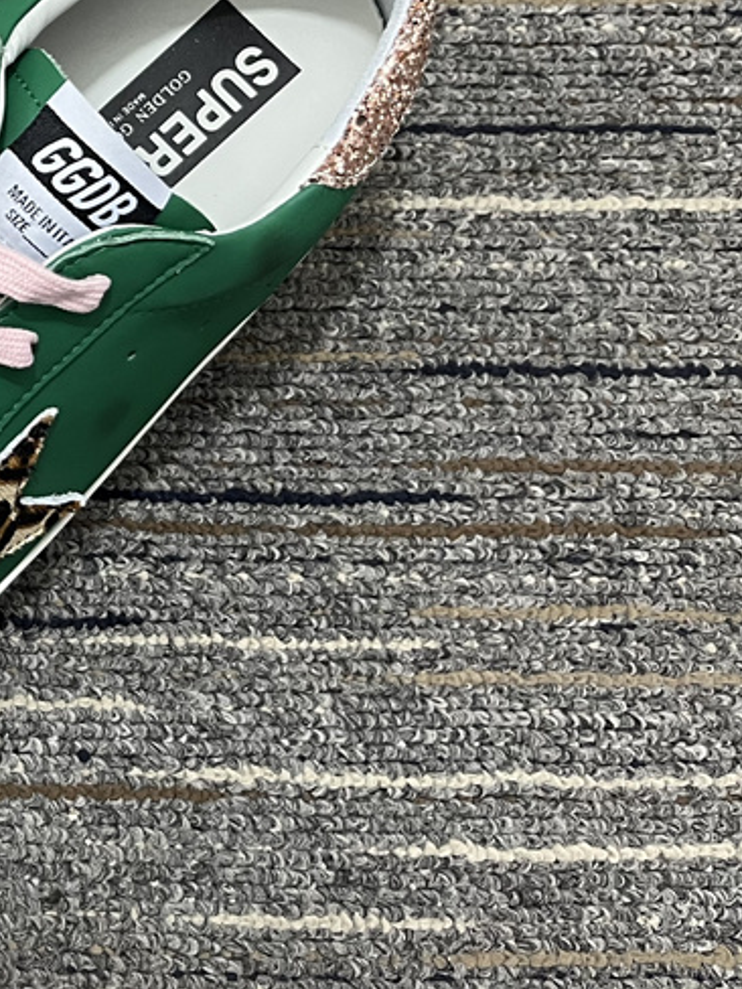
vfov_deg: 29.3
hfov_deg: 19.6
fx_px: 1829
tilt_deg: -75.5
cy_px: 148
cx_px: -399
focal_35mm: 64
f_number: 1.6
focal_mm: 5.1
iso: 160
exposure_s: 1/50
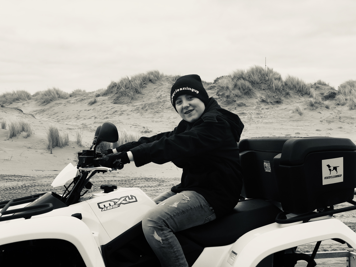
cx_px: 178
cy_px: 134
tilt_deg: +1.1
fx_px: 535
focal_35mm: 52
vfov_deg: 28.0
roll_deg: +0.3
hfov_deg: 36.8
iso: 20
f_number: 2.4
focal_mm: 6
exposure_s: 1/60
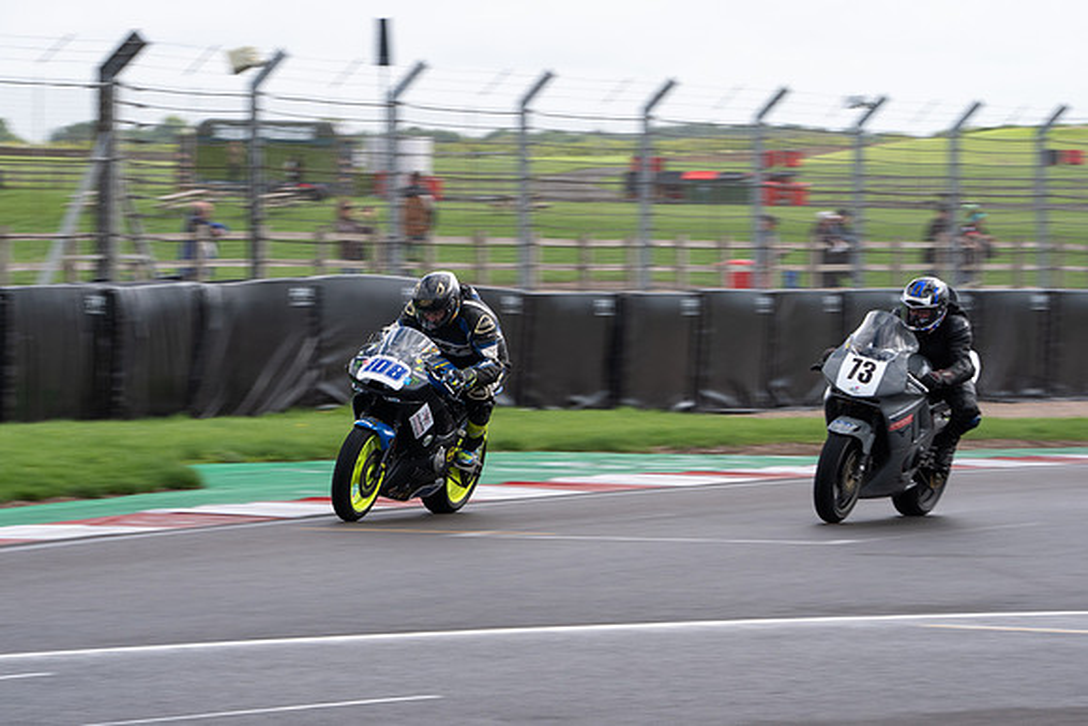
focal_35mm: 263
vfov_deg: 5.2
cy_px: 404
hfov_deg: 7.8
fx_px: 7952
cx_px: 471
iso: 320
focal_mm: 229
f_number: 14
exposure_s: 1/160
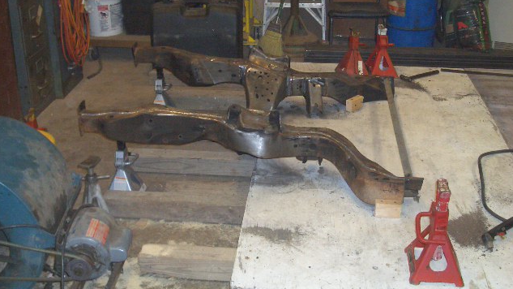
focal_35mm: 54
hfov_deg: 38.5
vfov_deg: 22.2
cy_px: 133
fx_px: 735
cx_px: 257
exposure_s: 1/60
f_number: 3.1
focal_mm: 8.2
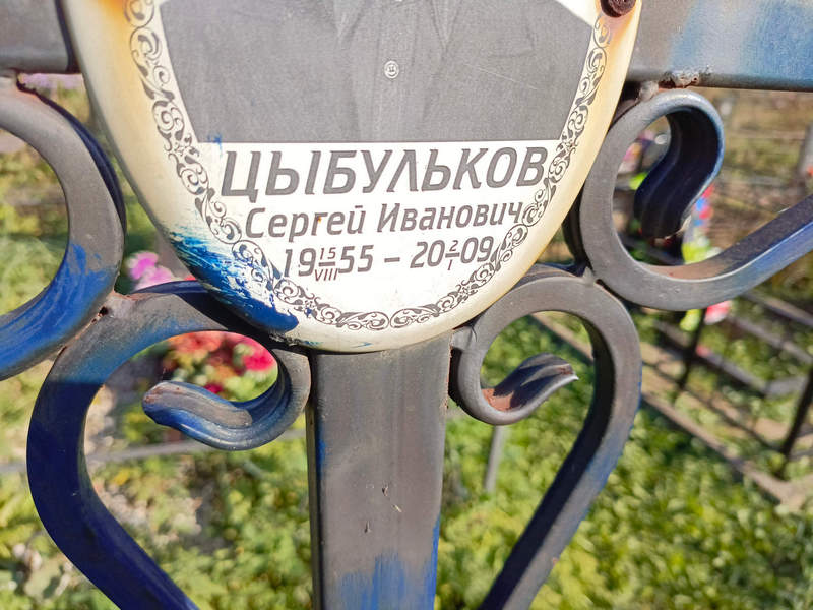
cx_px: 406
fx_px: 587
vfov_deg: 54.9
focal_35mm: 25
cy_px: 305
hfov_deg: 69.4
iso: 116
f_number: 1.69
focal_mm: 4.76
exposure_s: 1/1323
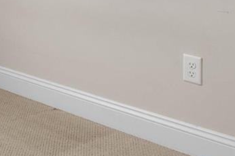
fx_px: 483
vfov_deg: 17.1
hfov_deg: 21.4
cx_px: -147
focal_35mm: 74
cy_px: -59
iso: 400
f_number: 6.3
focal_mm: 8
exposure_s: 1/160
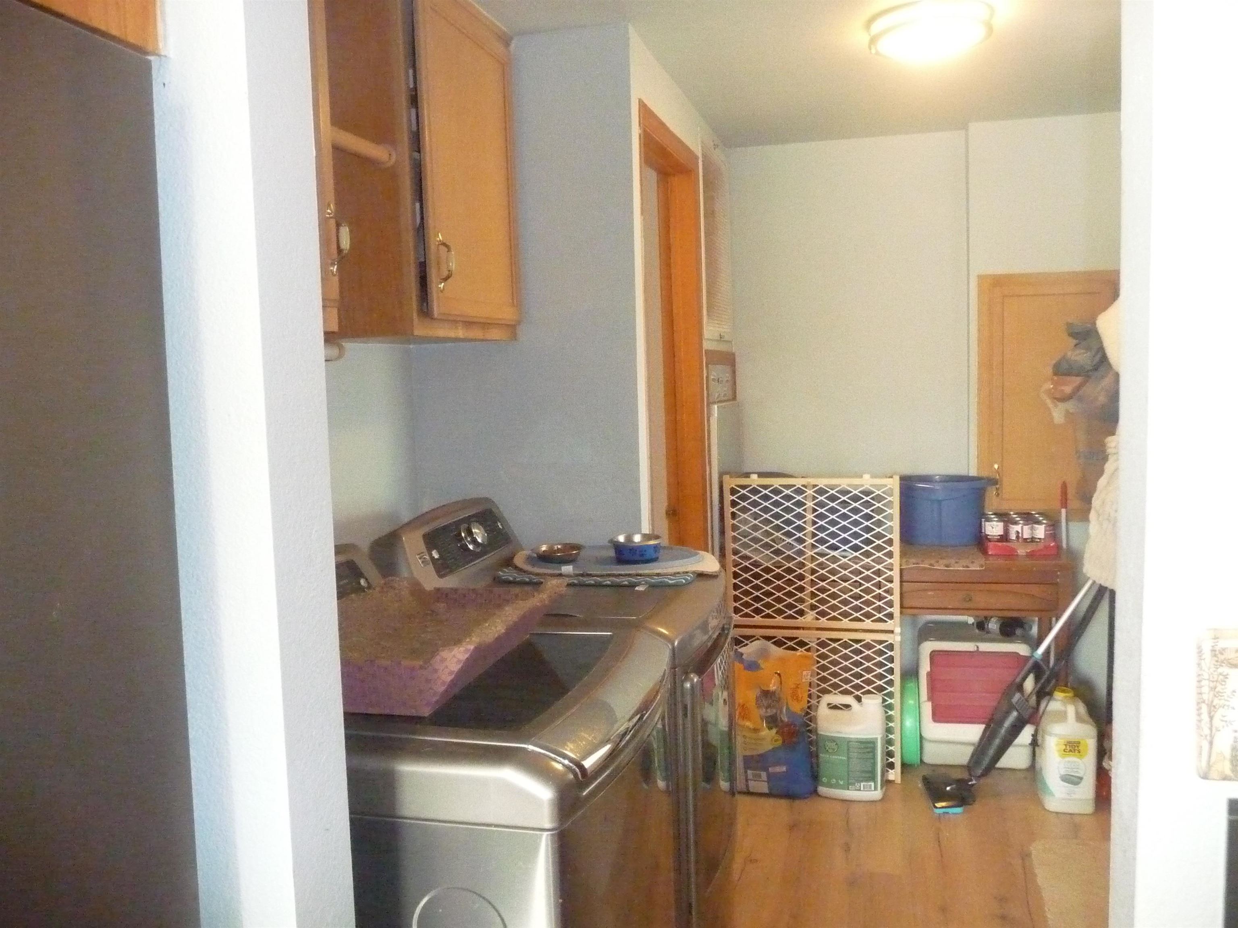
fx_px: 1001
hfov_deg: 63.4
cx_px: 619
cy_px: 464
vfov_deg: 49.7
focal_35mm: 28
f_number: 3.3
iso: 1600
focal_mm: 4.7
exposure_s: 1/80
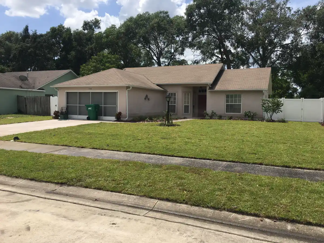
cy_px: 122
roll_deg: +0.7
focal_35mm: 29
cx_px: 162
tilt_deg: -0.3
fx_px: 271
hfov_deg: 61.7
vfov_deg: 48.2
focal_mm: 4.15
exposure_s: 1/1876
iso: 25
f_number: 2.2
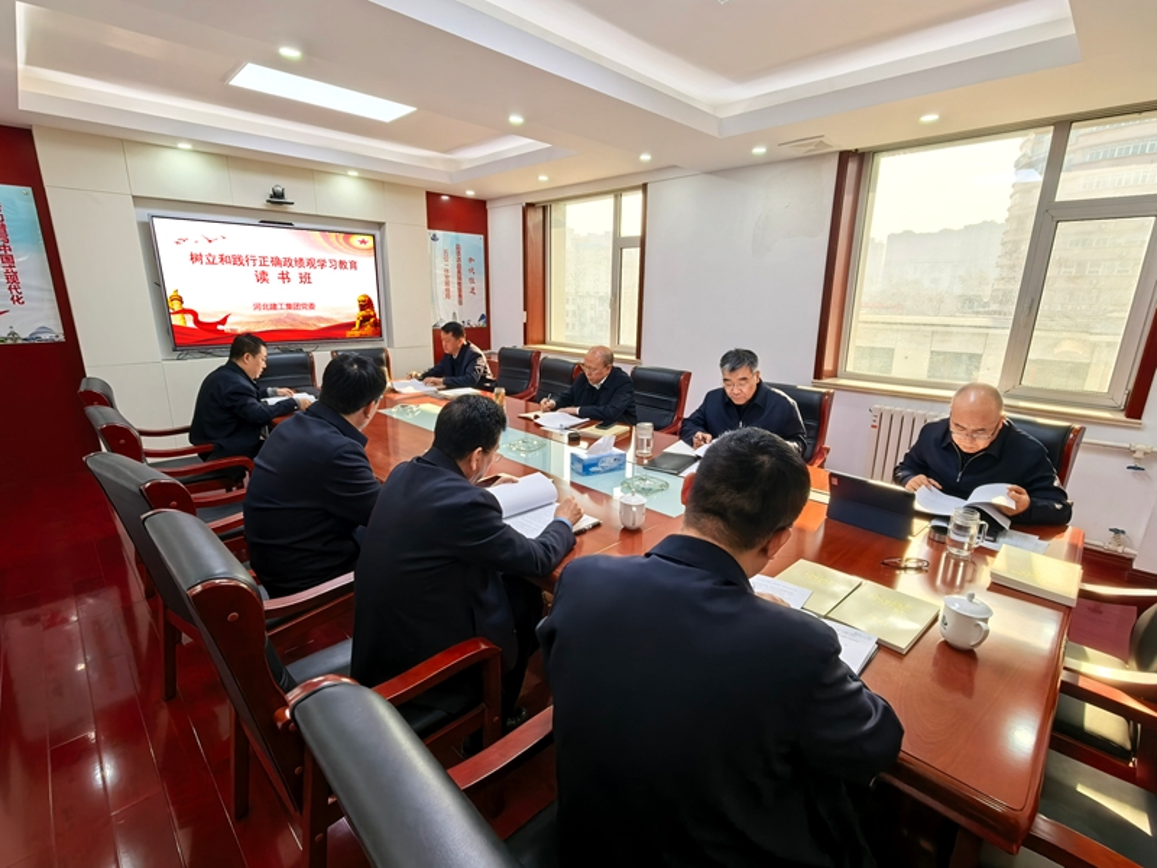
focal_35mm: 16
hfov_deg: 94.5
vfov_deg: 78.1
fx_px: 535
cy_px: 434
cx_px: 578
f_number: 2.2
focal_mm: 1.95
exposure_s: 1/100
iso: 80
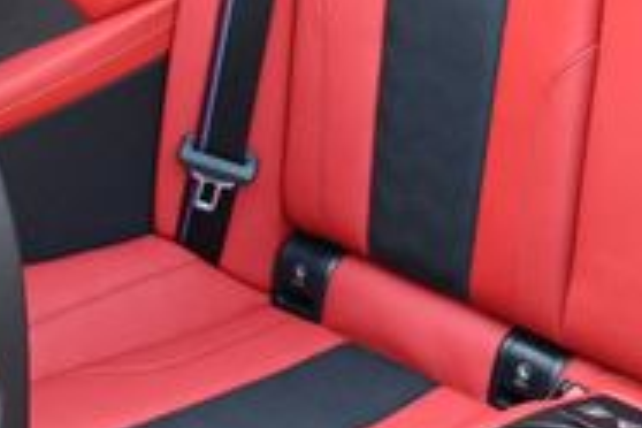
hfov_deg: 16.3
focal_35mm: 124
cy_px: 69
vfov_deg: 11.0
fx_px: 2211
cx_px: 590
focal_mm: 18
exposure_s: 1/250
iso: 800
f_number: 3.5
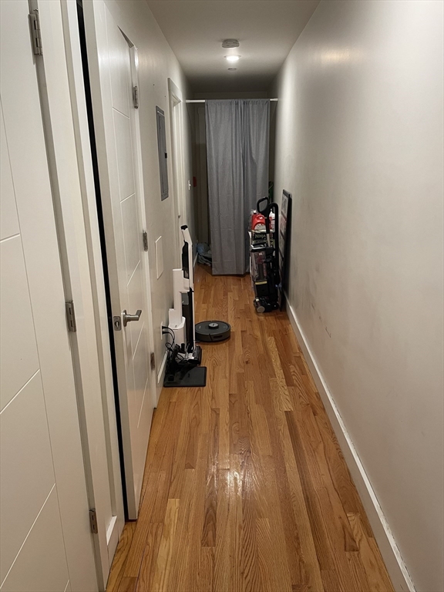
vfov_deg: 67.3
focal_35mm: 26
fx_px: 445
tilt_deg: -16.1
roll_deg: +1.2
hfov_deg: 53.1
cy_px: 296
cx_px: 222
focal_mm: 4.2
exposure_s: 1/60
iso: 160
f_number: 1.6
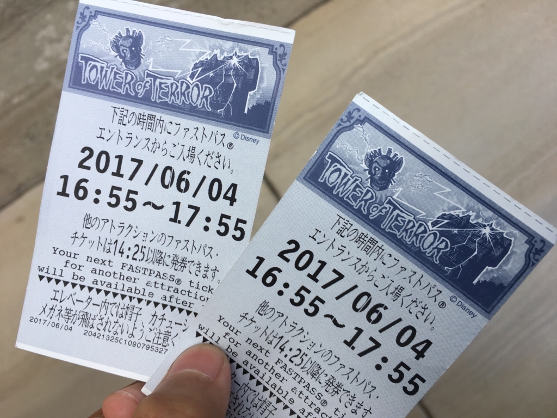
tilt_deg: -72.6
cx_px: 278
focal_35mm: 29
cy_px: 209
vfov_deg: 48.2
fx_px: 467
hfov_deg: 61.7
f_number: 2.2
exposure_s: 1/128
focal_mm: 4.15
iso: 25
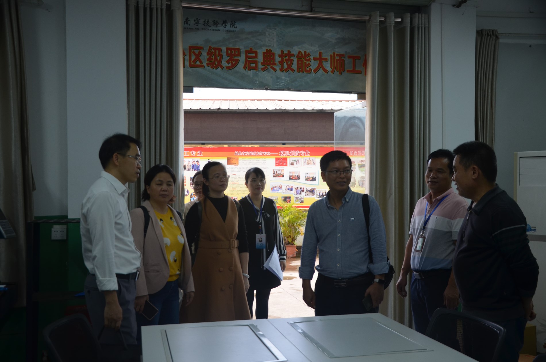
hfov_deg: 51.4
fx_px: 568
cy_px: 181
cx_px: 273
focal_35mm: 38
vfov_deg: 35.3
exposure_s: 1/60
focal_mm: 25
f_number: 4
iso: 400
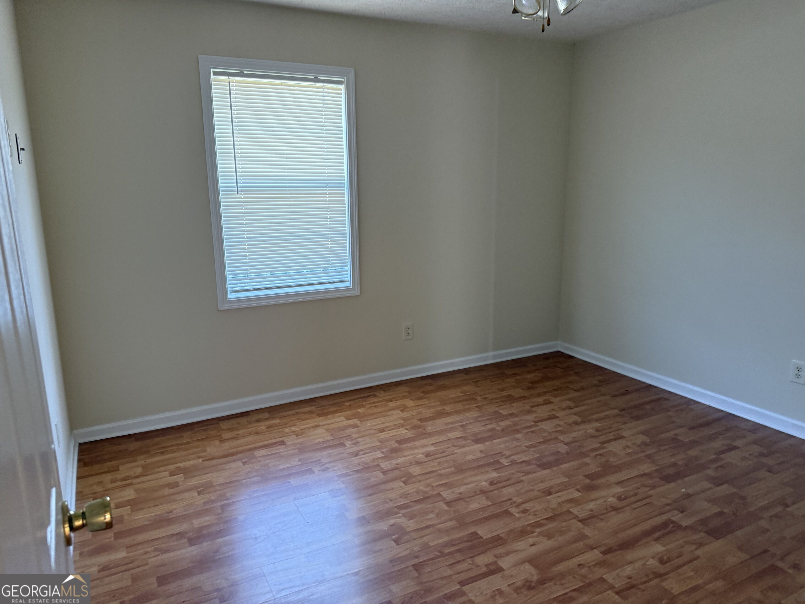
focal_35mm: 24
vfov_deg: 56.8
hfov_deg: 71.6
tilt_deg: -10.4
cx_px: 402
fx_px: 558
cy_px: 302
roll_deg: +0.1
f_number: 1.78
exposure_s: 1/60
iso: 250
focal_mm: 6.76
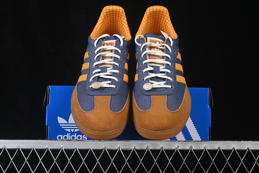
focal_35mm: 75
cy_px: 86
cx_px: 130
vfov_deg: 18.2
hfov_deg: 27.0
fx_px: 540
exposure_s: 1/80
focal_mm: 50
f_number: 8
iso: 160
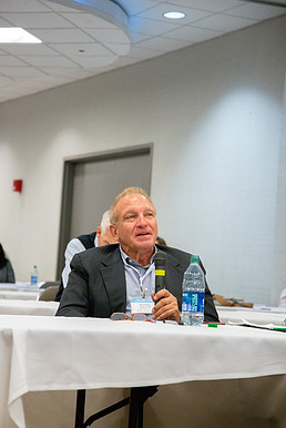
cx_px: 123
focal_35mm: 99
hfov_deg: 13.8
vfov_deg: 20.6
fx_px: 1178
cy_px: 221
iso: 6400
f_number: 4.5
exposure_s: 1/200
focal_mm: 85
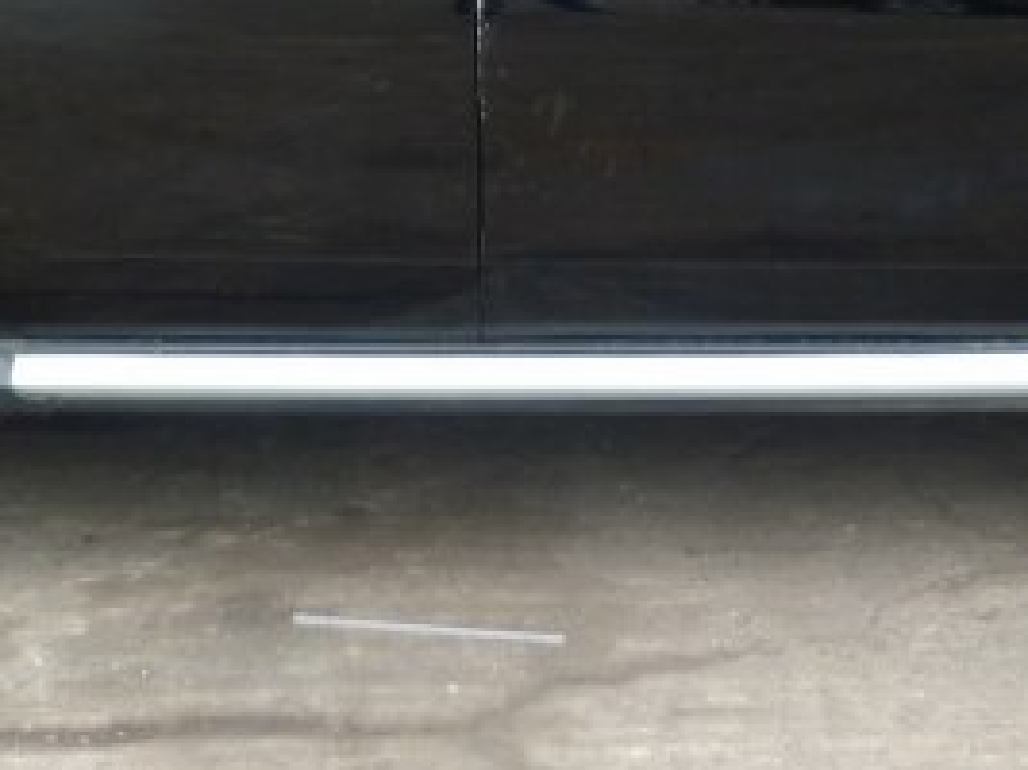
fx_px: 2226
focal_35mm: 75
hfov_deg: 26.0
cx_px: 585
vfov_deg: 18.6
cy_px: -146
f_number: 2.8
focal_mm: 4.5
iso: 80
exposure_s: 1/80
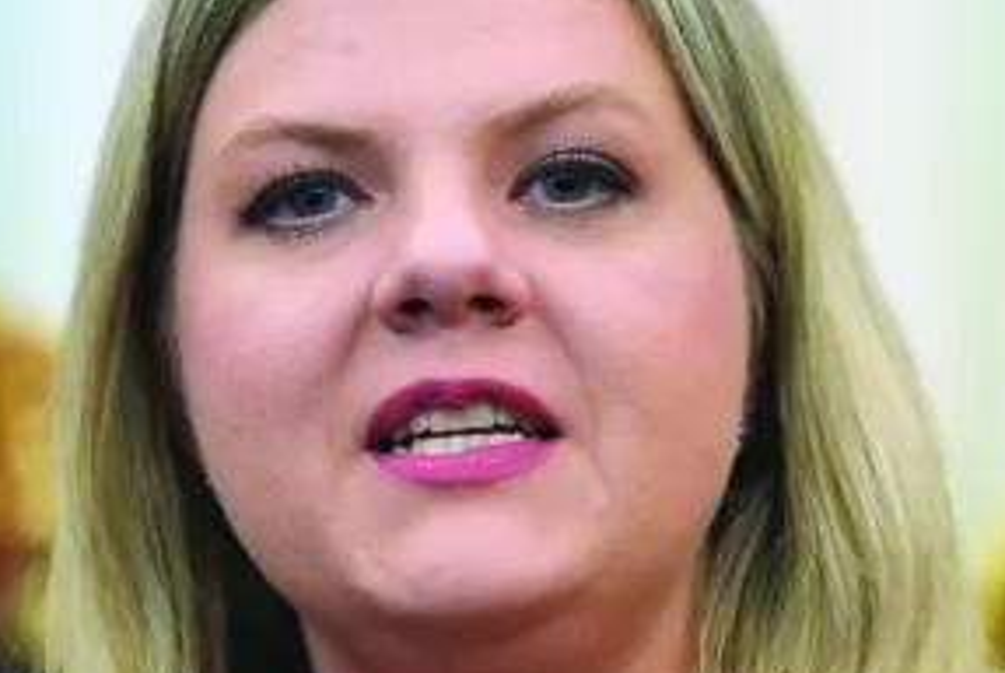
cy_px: 533
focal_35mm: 522
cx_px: 683
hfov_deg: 3.9
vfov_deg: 2.6
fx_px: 14587
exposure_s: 1/320
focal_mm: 200
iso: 5000
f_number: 3.2
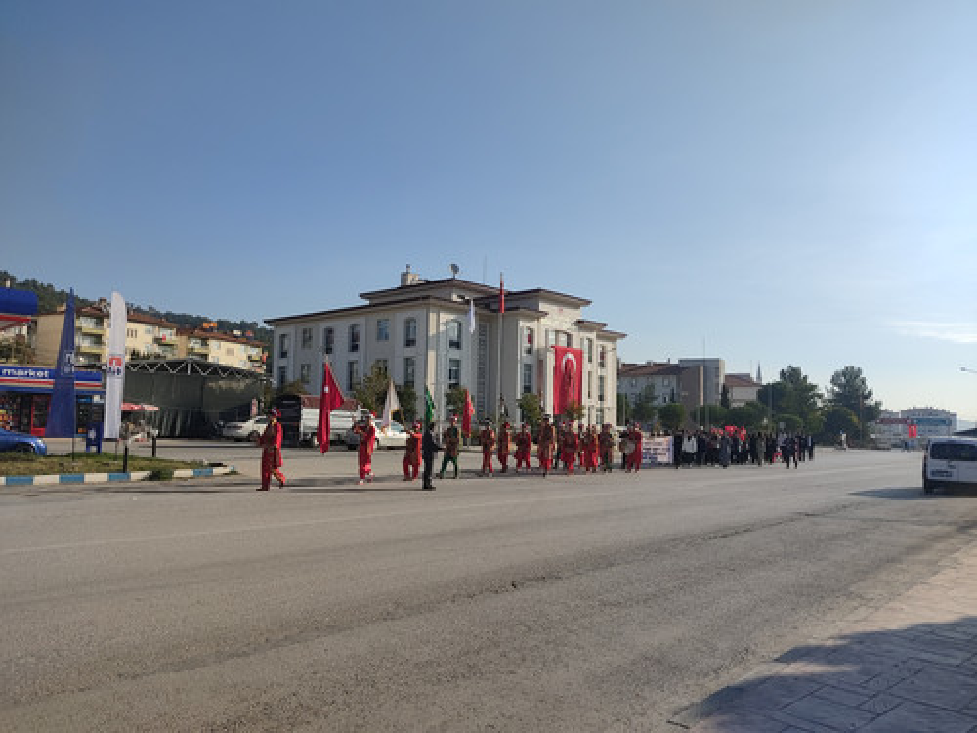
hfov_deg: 67.3
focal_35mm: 26
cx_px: 488
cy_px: 366
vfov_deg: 53.1
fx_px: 734
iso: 100
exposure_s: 1/1540
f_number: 1.79
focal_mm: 4.74
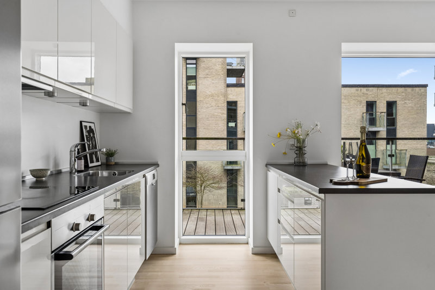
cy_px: 145
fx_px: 350
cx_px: 218
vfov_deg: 44.9
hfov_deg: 63.7
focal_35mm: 29
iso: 800
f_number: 8
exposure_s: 1/40
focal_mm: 29
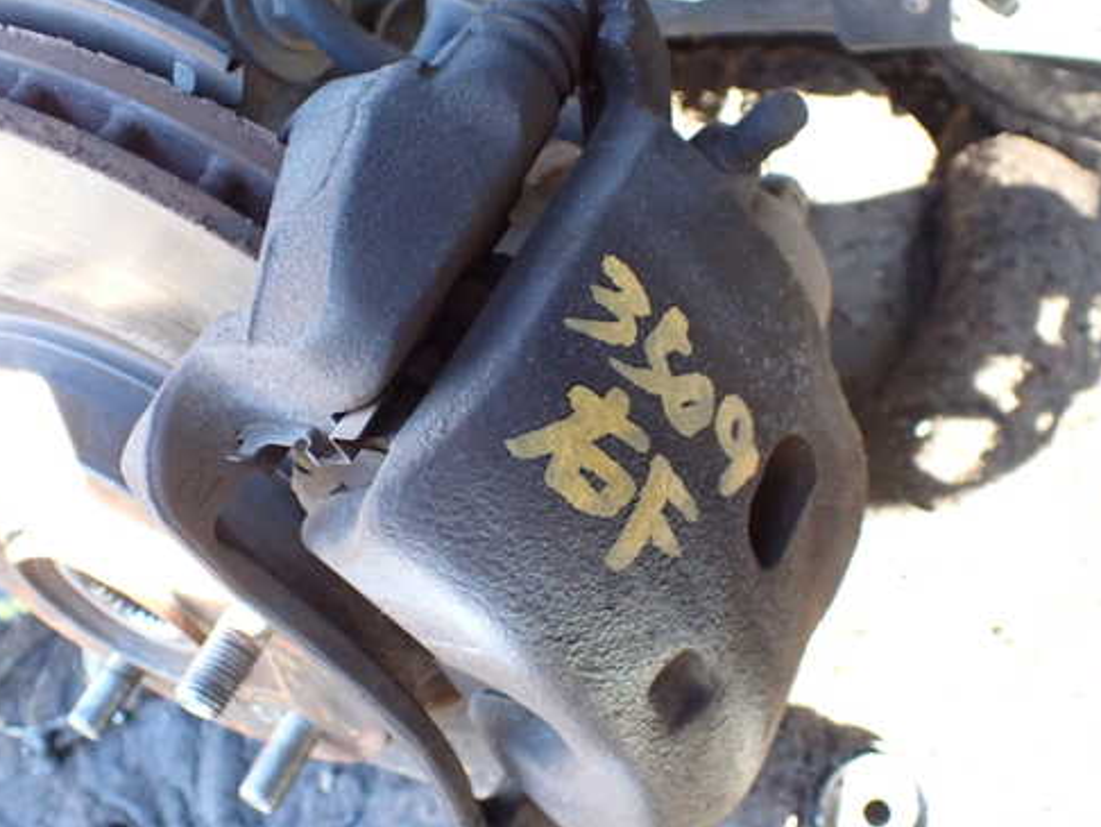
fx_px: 1177
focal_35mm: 37
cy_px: 433
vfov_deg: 38.7
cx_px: 535
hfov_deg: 50.1
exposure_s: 1/125
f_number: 2.3
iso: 800
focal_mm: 5.4
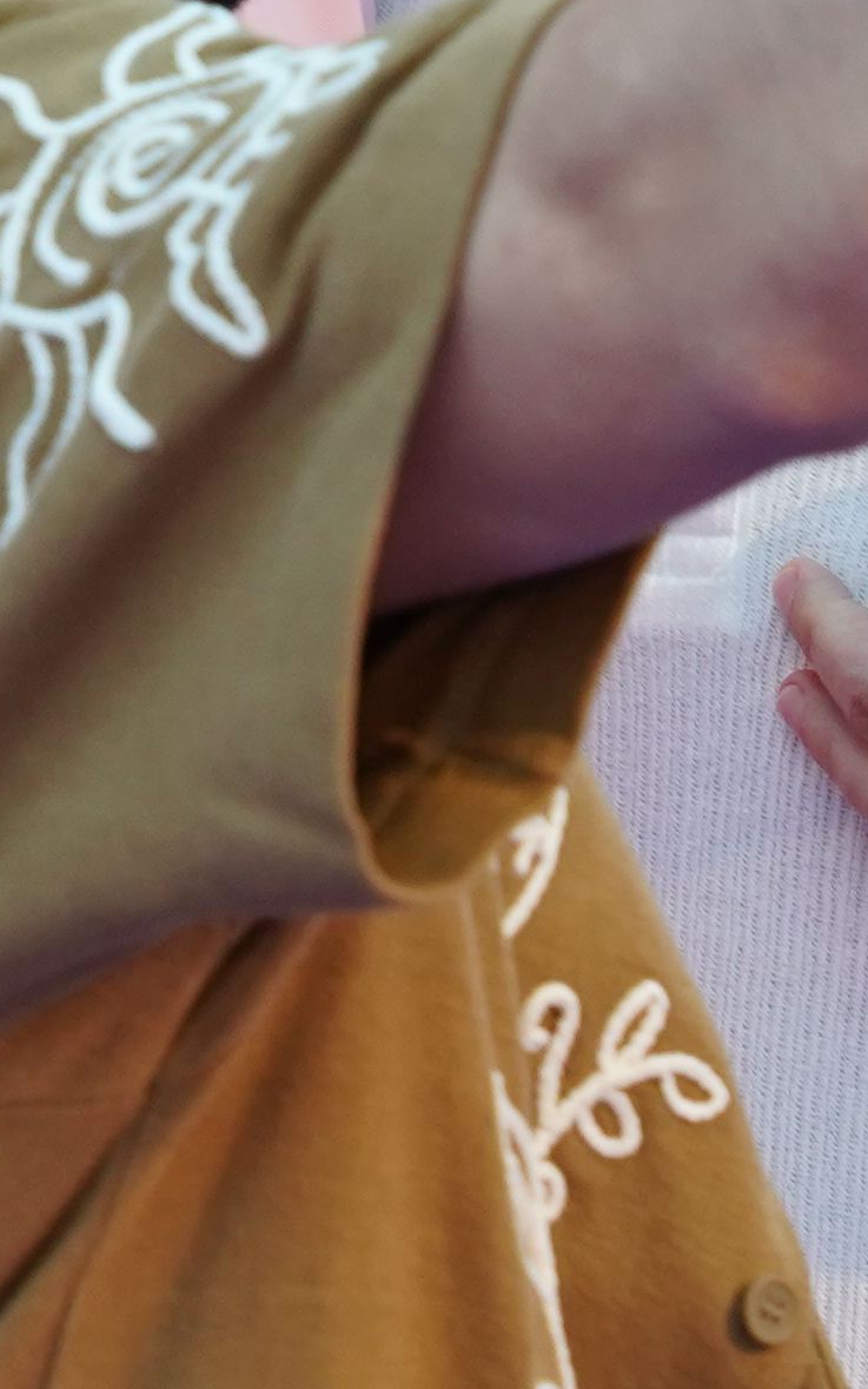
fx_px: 20020
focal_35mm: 529
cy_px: 201
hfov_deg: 2.5
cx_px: -1036
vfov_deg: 4.0
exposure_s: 1/125
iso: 1250
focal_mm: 102
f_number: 6.3
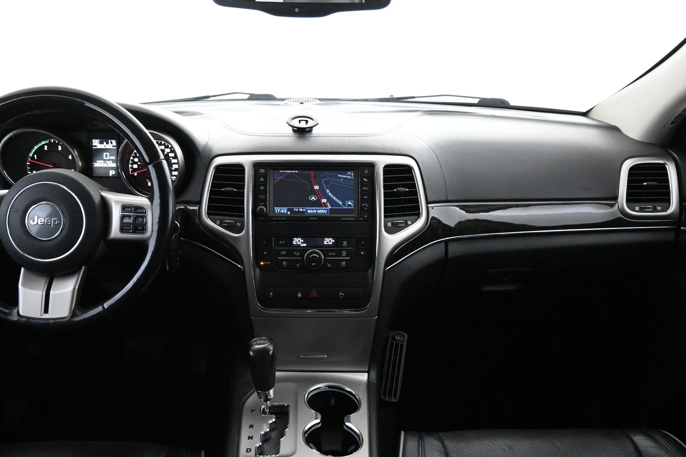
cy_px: 254
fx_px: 553
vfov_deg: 44.9
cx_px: 302
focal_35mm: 29
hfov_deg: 63.5
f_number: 3.5
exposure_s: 1/50
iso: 6400
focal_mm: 16
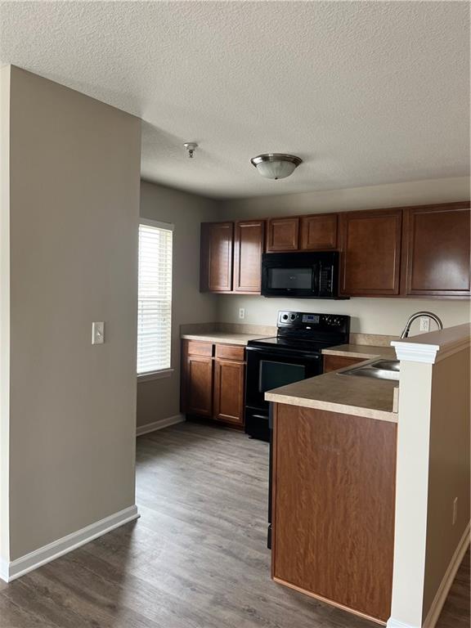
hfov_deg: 53.1
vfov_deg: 67.3
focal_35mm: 26
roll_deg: -1.1
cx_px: 236
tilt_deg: -2.7
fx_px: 472
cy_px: 314
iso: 125
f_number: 1.6
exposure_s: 1/120
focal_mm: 5.1
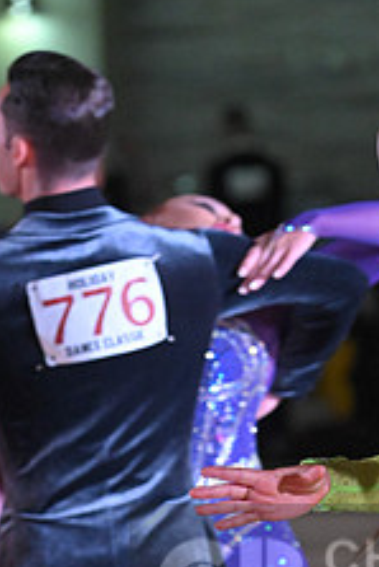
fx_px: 7189
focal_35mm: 456
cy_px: 590
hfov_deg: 3.0
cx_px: 482
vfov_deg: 4.5
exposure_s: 1/400
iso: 5000
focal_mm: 175
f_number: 5.6
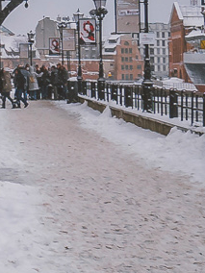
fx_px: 1366
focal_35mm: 173
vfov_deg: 11.2
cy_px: -50
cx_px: -396
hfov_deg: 7.6
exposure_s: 1/160
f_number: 6.3
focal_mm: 12
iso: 400
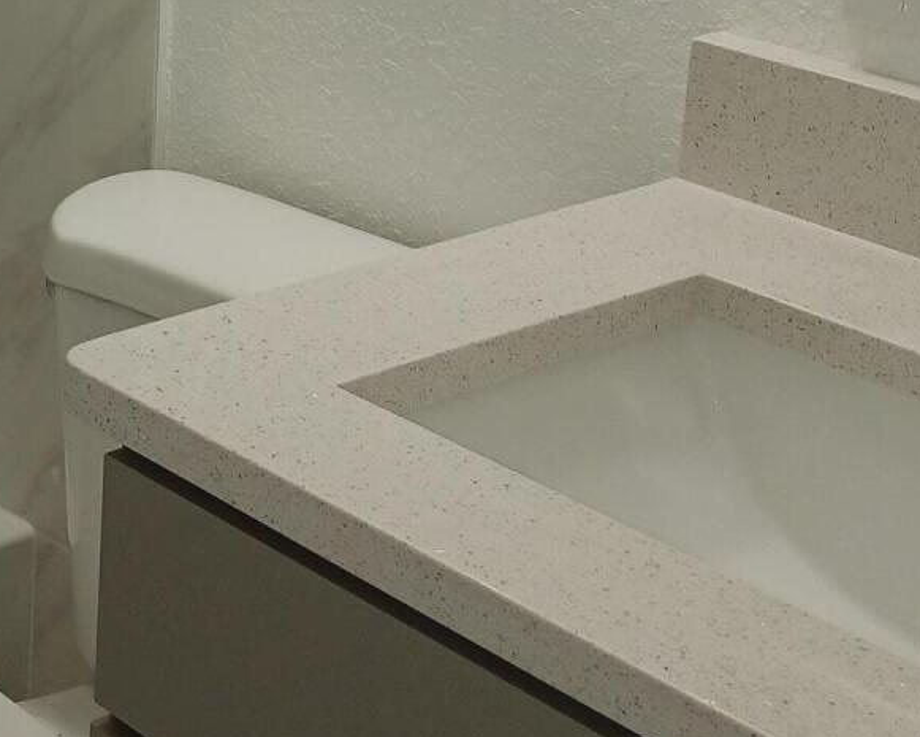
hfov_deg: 21.7
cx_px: -52
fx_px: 2288
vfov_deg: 17.7
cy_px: -43
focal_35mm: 84
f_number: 1.8
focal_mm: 4.6
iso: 100
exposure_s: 1/59
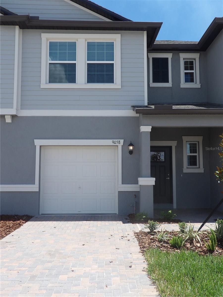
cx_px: 112
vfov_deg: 55.4
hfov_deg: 42.9
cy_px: 148
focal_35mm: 33
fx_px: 283
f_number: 3.6
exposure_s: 1/713
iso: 100
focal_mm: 5.9
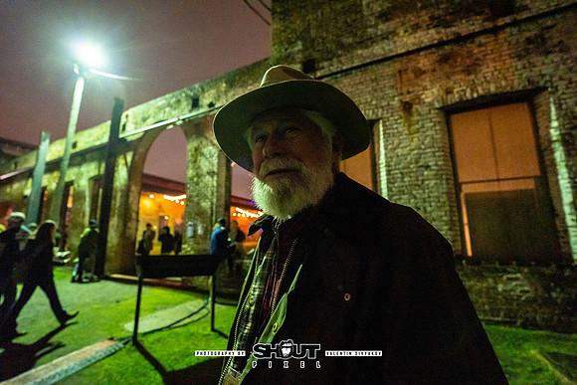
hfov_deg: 104.2
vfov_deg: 81.2
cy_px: 192
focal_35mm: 14
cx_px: 288
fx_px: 224
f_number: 2.8
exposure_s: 1/100
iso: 4000
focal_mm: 14
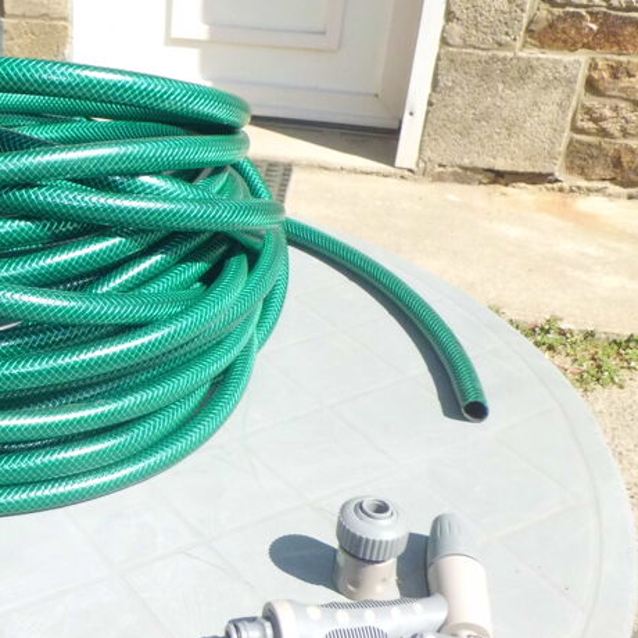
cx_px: 46
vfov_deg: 33.9
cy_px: 387
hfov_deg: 32.1
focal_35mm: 50
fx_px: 1043
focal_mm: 4.7
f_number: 7.9
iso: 200
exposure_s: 1/250
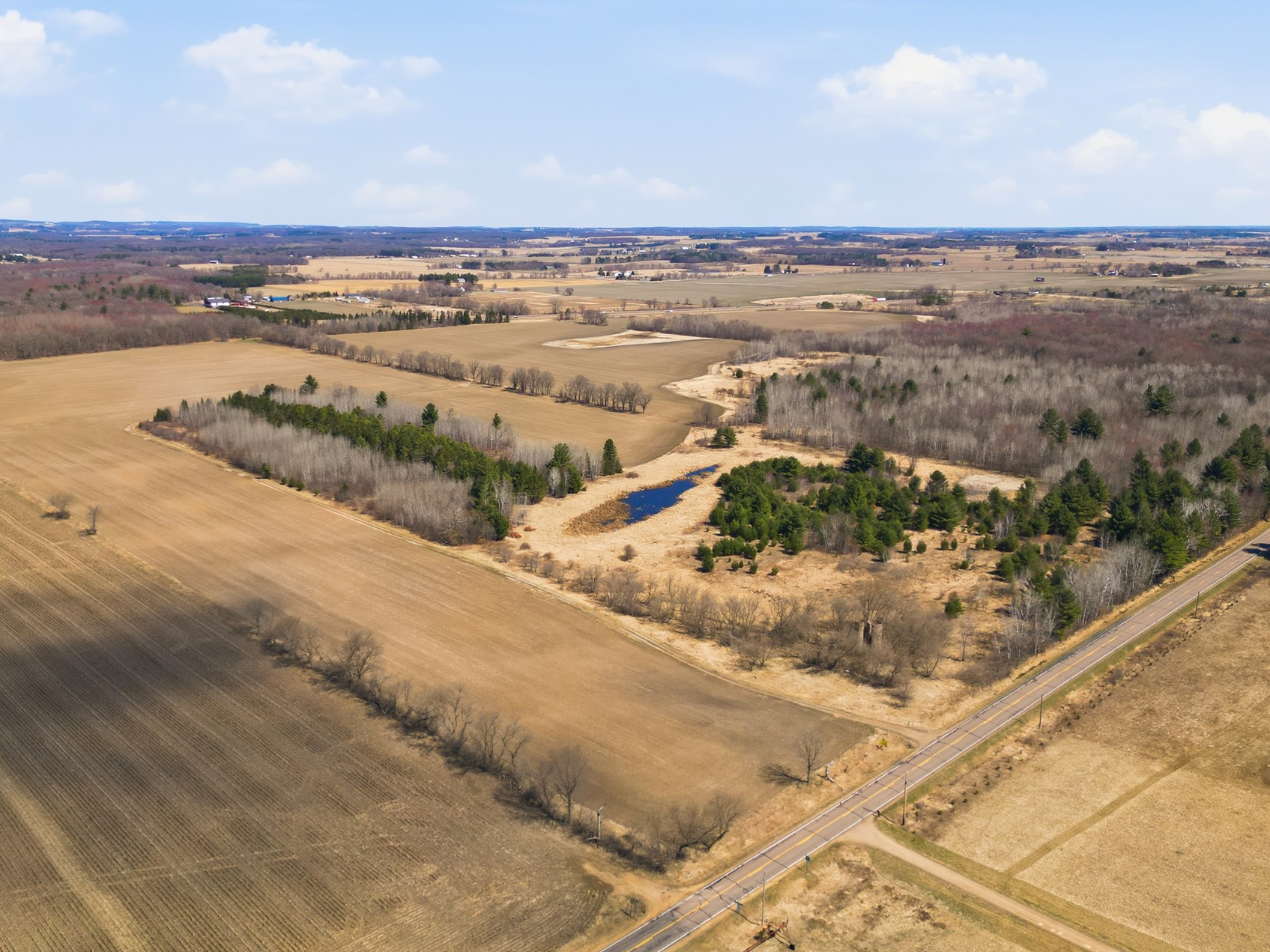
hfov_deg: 61.6
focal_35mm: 29
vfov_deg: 48.2
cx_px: 591
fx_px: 1064
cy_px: 457
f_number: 1.7
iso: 100
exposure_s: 1/320
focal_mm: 6.7
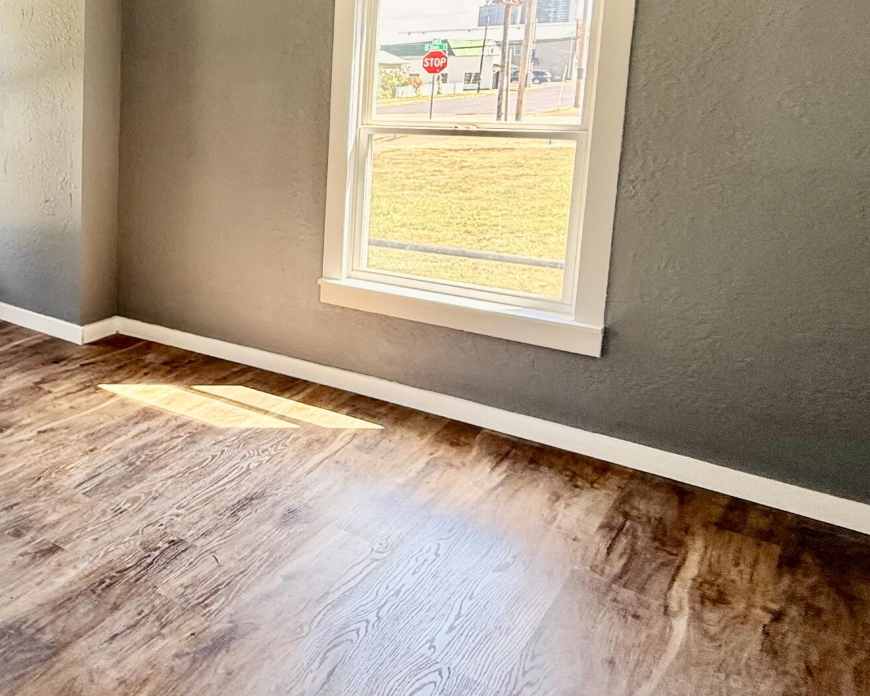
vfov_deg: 45.8
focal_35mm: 31
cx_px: -80
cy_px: 194
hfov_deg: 44.3
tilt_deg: -7.6
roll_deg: +0.6
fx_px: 798
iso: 100
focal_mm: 2.22
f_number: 2.2
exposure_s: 1/99
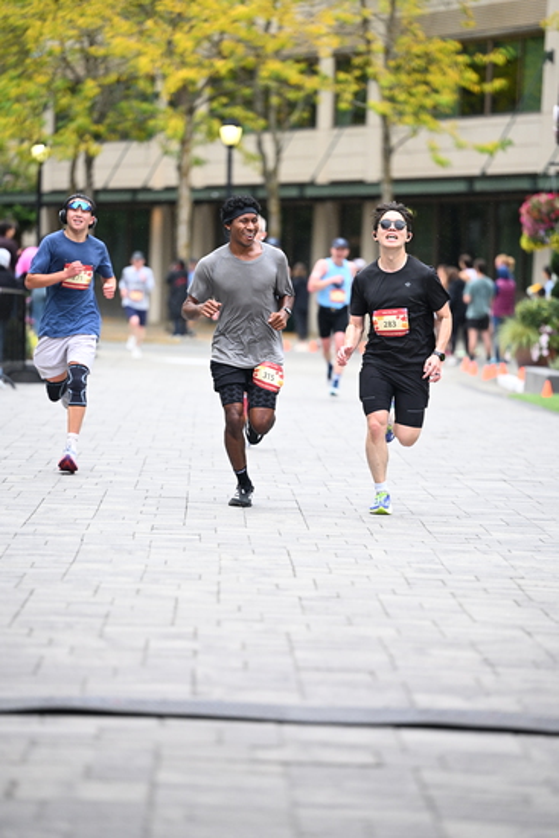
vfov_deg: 13.2
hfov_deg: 8.9
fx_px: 3608
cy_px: 419
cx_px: 280
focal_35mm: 155
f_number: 2.8
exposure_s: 1/1600
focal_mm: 155
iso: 1250
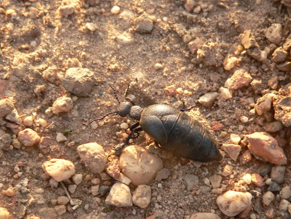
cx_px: 146
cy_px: 110
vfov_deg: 18.7
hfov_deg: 24.7
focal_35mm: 79
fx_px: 664
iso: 100
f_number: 2.8
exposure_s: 1/100
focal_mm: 13.1
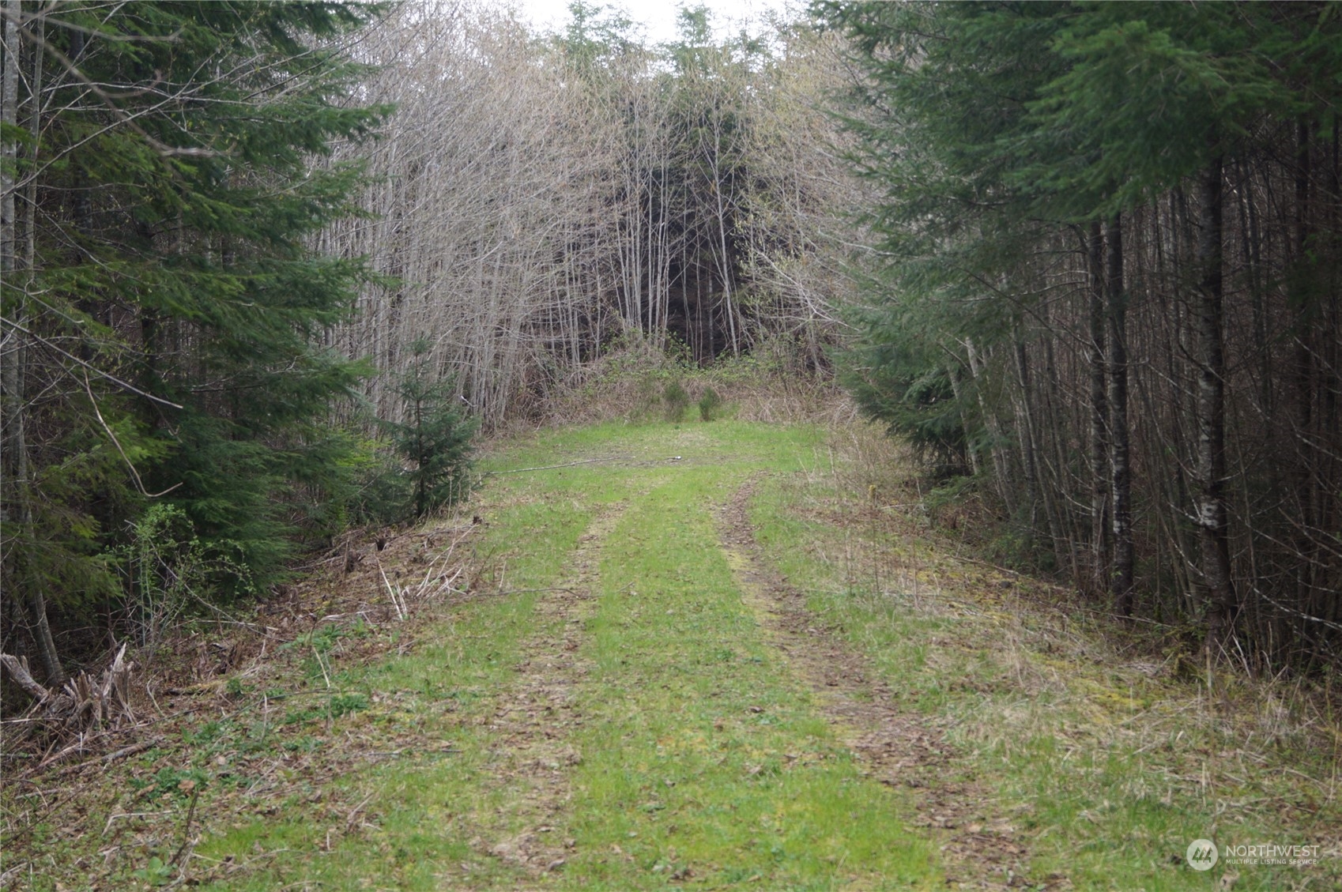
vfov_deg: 29.8
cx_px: 671
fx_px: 1676
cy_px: 446
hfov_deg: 43.6
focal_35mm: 45
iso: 250
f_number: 4.5
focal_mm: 30
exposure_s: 1/160
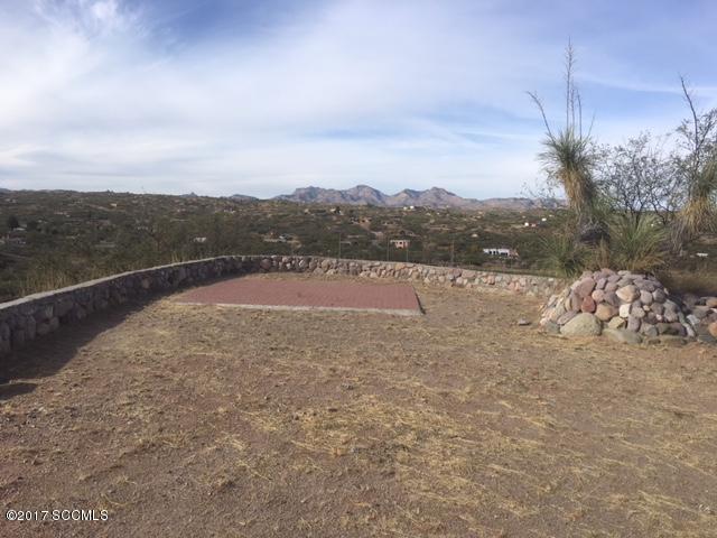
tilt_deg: -3.6
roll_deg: -2.8
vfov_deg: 48.2
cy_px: 269
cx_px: 358
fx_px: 601
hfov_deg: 61.7
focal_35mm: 29
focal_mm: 4.15
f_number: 2.2
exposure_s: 1/1672
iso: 25
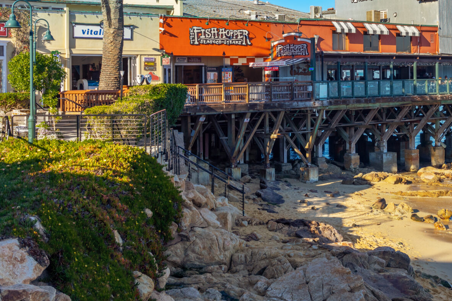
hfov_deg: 34.0
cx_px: 364
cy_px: 72
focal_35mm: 57
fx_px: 716
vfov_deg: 23.5
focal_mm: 35
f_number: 11
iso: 125
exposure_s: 1/200
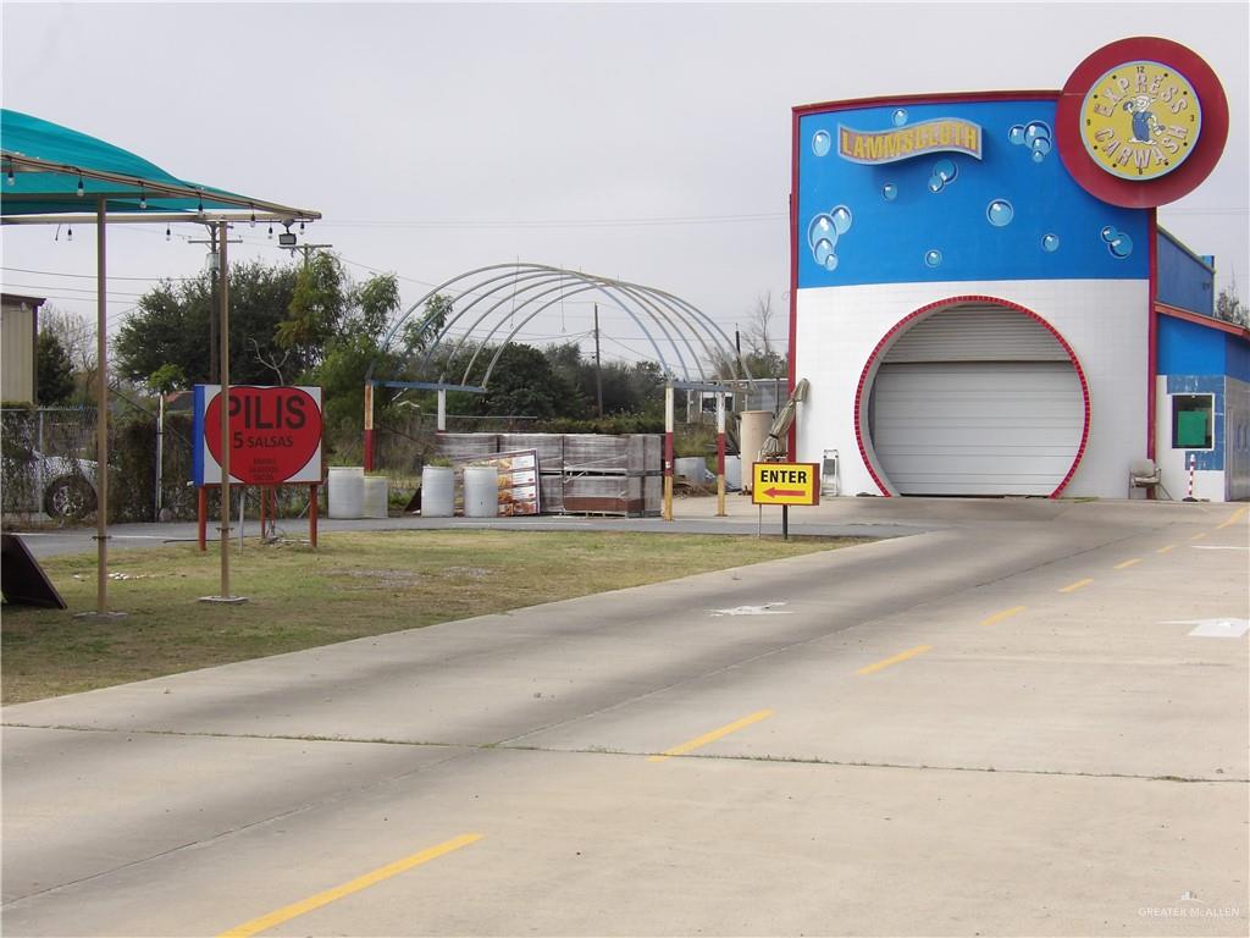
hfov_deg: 27.0
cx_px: 625
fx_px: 2600
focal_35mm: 72
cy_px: 469
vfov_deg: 20.4
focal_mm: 13
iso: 100
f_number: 7.1
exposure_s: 1/253
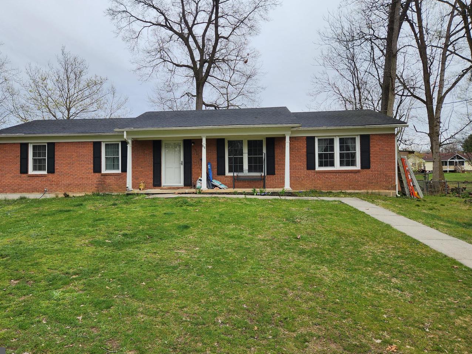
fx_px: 354
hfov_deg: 67.1
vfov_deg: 53.0
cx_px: 207
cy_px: 169
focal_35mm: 26
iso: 20
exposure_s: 1/1073
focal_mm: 5.4
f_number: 1.8
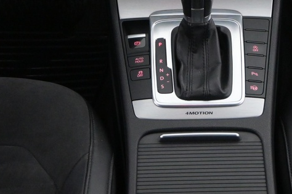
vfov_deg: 12.3
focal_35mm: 108
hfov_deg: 18.9
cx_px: 197
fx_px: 874
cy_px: -63
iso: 2500
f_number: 4
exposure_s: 1/50
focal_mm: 21
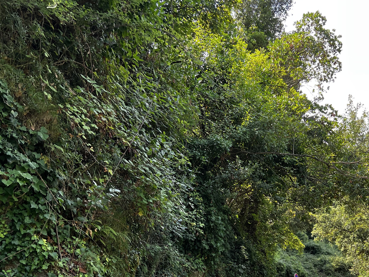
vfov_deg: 33.5
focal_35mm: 42
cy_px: 217
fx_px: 448
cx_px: 260
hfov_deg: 43.8
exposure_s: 1/446
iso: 50
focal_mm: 5.7
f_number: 1.5
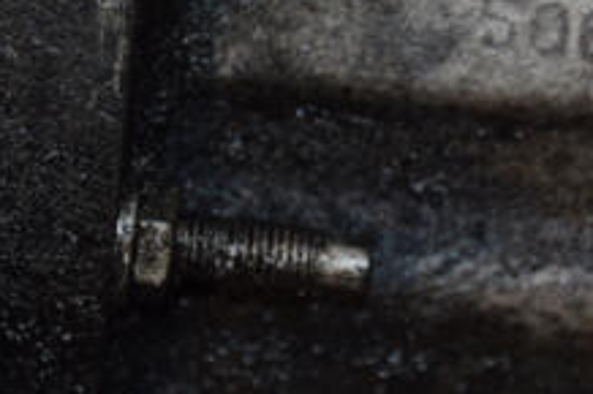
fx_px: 5783
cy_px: 122
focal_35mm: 351
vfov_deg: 3.9
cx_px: 394
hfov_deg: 5.9
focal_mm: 85
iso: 800
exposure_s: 1/60
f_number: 5.6
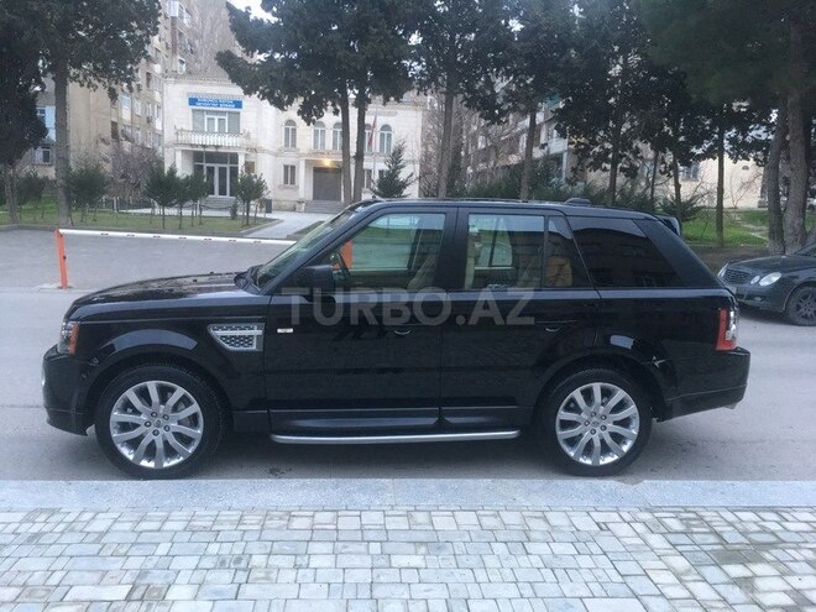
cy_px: 306
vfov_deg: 48.2
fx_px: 684
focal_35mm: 29
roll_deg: -3.1
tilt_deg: -7.3
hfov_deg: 61.7
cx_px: 408
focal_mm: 4.15
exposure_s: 1/25
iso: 200
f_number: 2.2
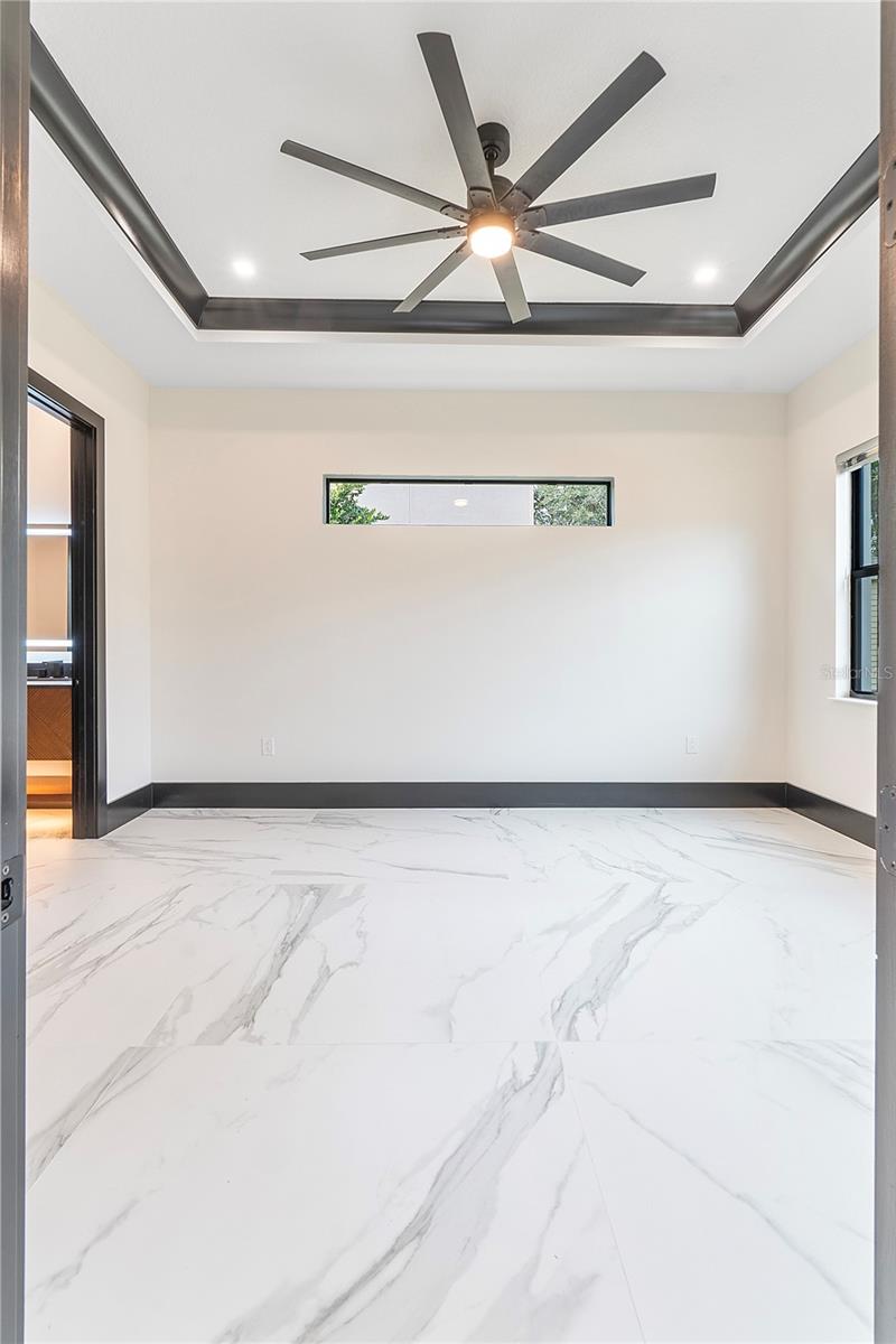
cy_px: 672
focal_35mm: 15
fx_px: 560
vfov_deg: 100.4
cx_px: 448
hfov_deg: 77.3
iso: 100
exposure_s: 1/4
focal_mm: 10
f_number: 11
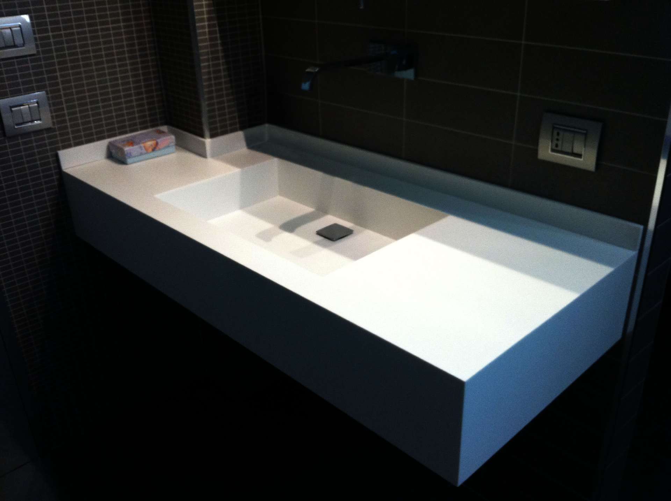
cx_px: 336
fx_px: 677
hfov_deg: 52.7
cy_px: 250
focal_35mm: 35
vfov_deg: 40.6
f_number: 2.8
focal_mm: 3.85
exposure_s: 1/17
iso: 160
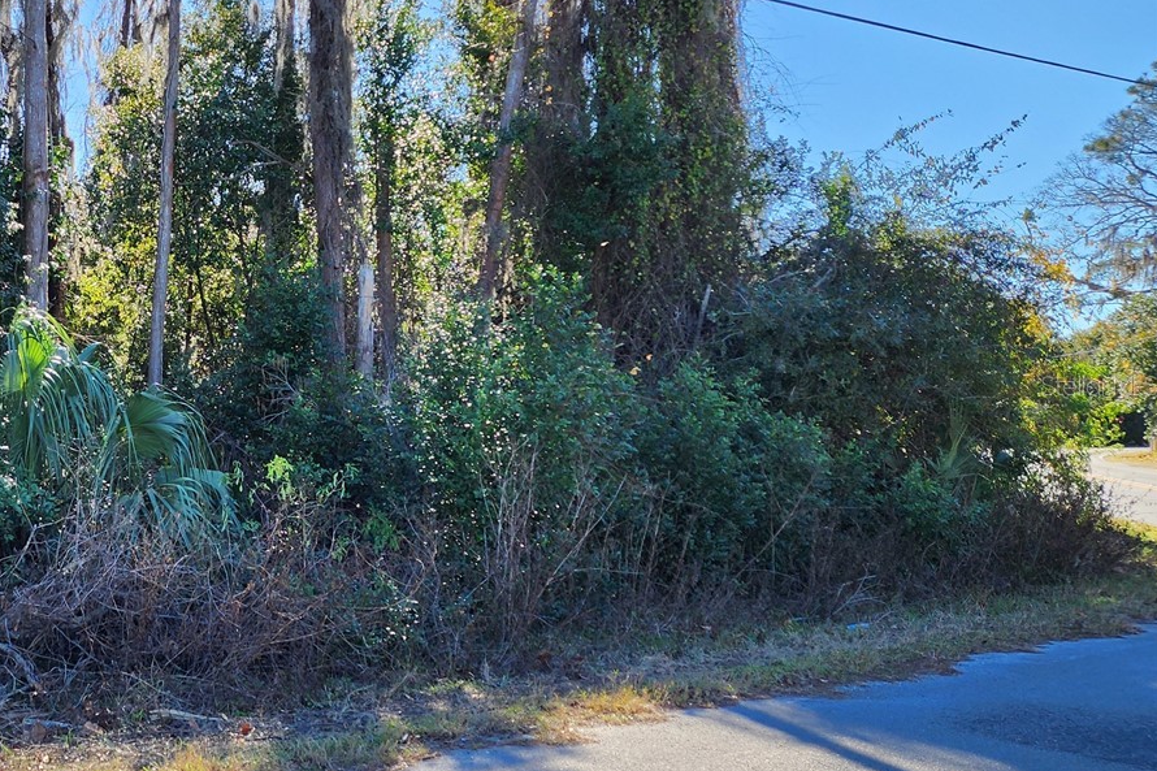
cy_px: 385
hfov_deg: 41.9
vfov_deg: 31.2
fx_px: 1382
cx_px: 124
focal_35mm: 43
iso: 12
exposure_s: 1/374
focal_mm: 6.4
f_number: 1.8
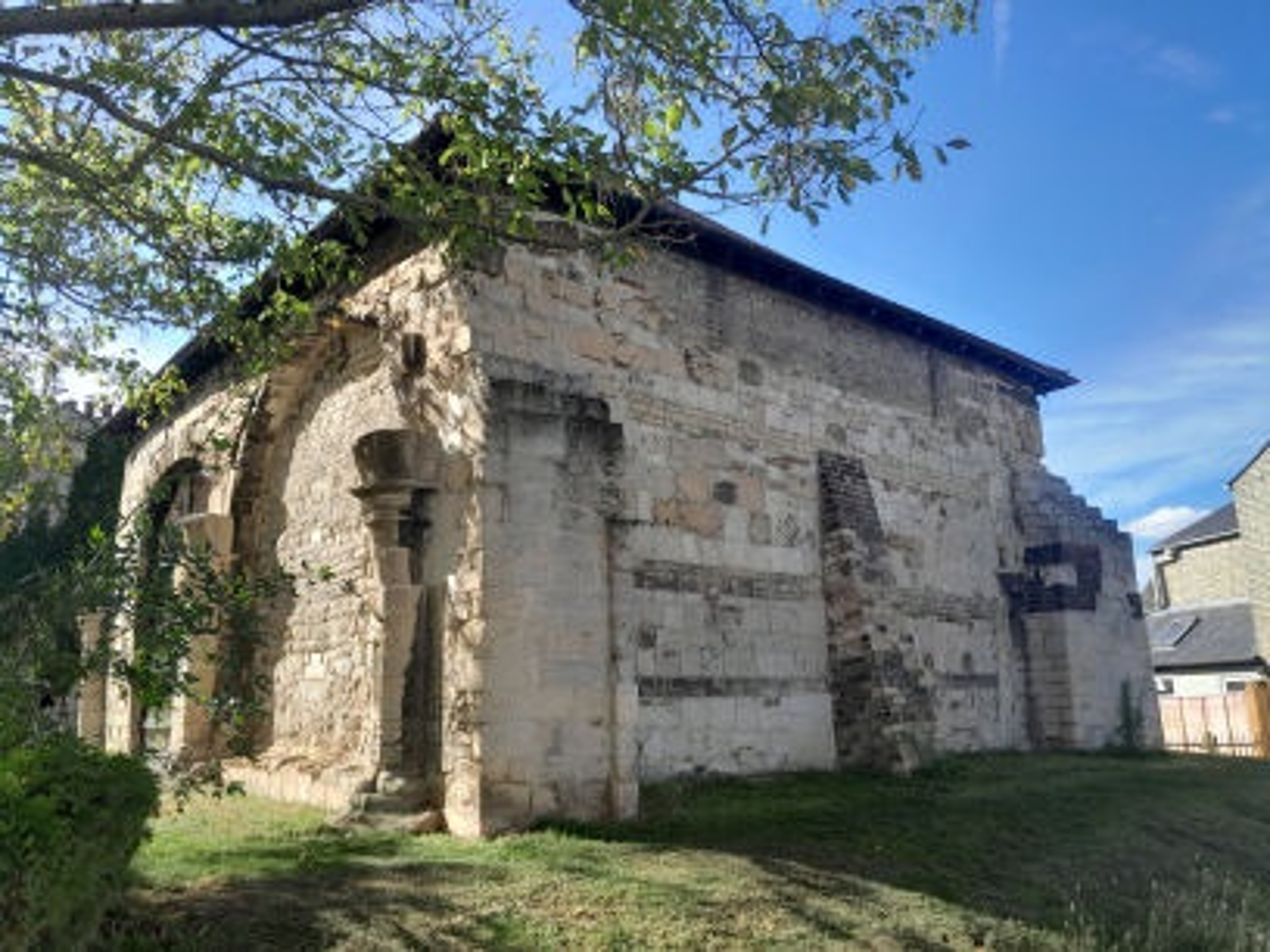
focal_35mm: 26
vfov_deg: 53.1
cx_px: 635
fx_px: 954
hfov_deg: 67.3
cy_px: 476
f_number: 1.8
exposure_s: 1/208
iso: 40
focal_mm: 3.98
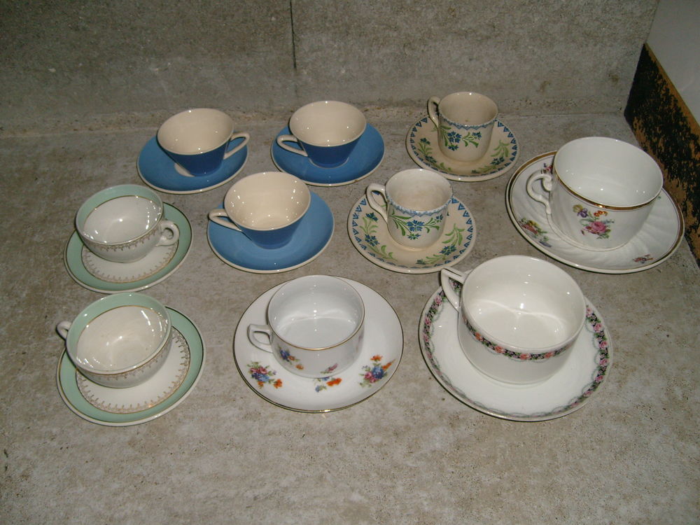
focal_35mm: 35
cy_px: 262
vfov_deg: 40.7
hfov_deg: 52.6
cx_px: 350
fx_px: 708
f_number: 2.8
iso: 100
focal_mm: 5.8
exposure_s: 1/45
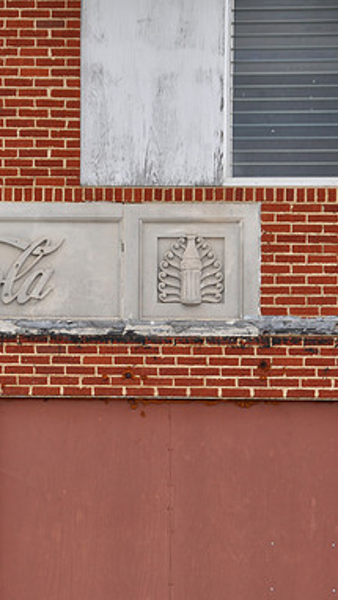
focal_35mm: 219
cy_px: 301
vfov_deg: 9.8
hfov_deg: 5.5
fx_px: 3488
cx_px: -24
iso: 200
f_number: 6.3
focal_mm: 92
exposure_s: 1/160
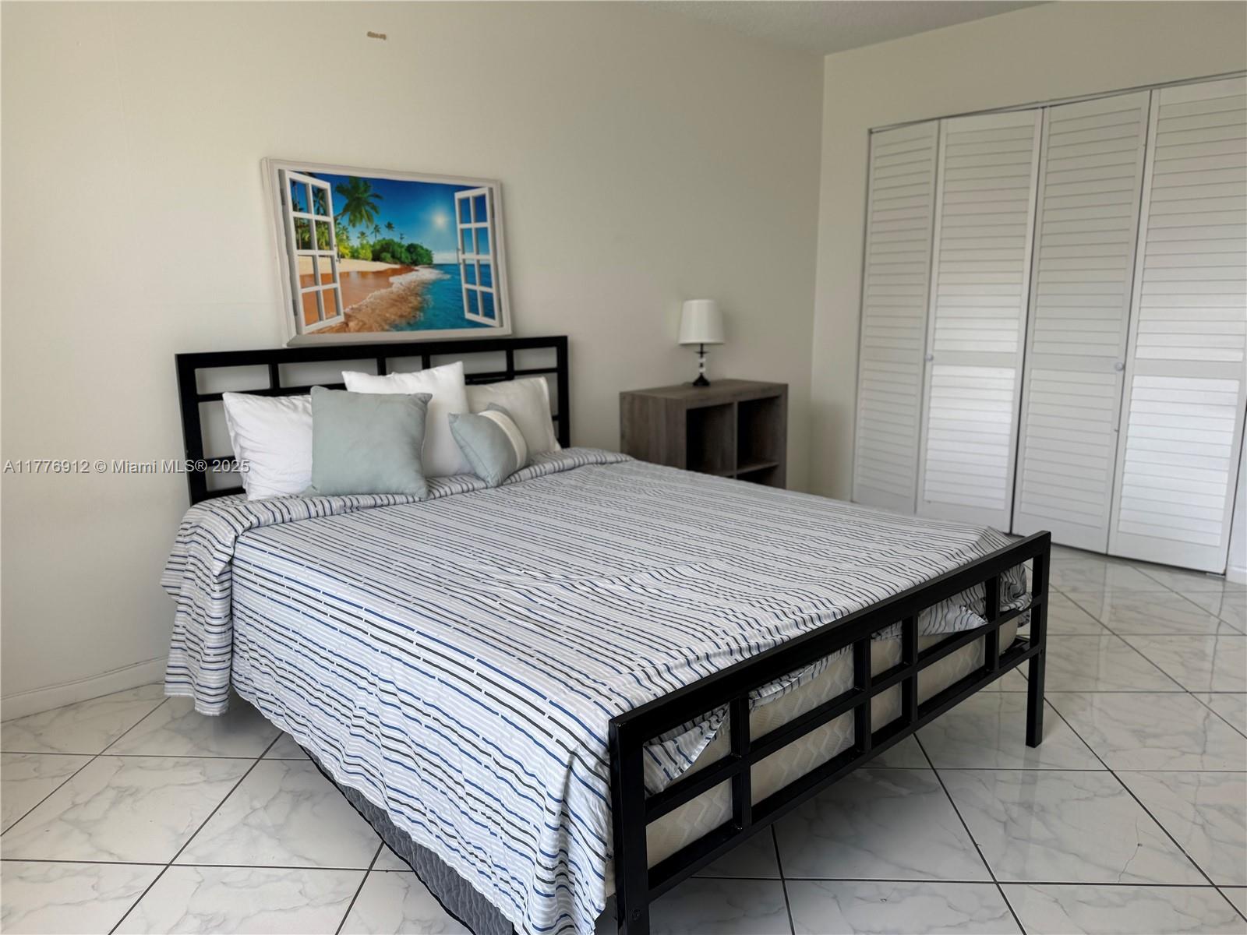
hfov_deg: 71.6
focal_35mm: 24
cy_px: 468
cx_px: 624
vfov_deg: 56.8
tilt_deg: -11.4
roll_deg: +1.0
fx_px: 865
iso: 64
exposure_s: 1/121
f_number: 1.78
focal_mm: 6.76
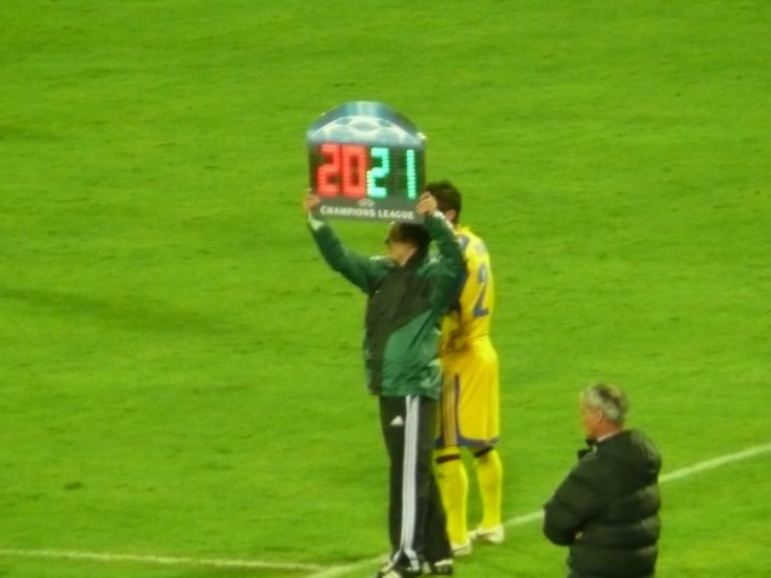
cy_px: 289
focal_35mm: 748
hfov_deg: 2.7
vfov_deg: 2.0
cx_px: 386
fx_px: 16660
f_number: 3.7
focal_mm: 88.8
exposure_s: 1/80
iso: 400
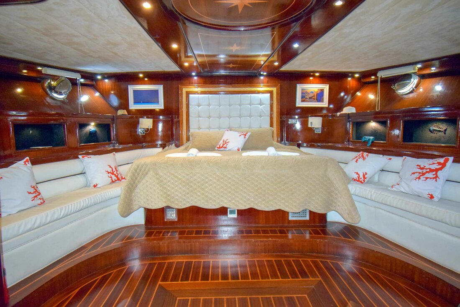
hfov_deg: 85.4
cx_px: 230
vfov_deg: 63.2
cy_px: 154
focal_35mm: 20
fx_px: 249
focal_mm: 13
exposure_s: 1/60
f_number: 4.8
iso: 2800
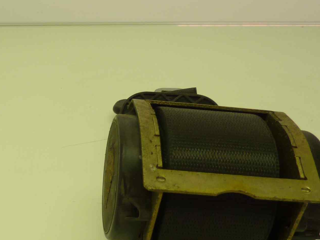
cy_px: 180
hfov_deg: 36.6
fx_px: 471
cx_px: 80
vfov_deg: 28.2
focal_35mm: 51
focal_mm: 4.1
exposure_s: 1/50
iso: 80
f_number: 3.3
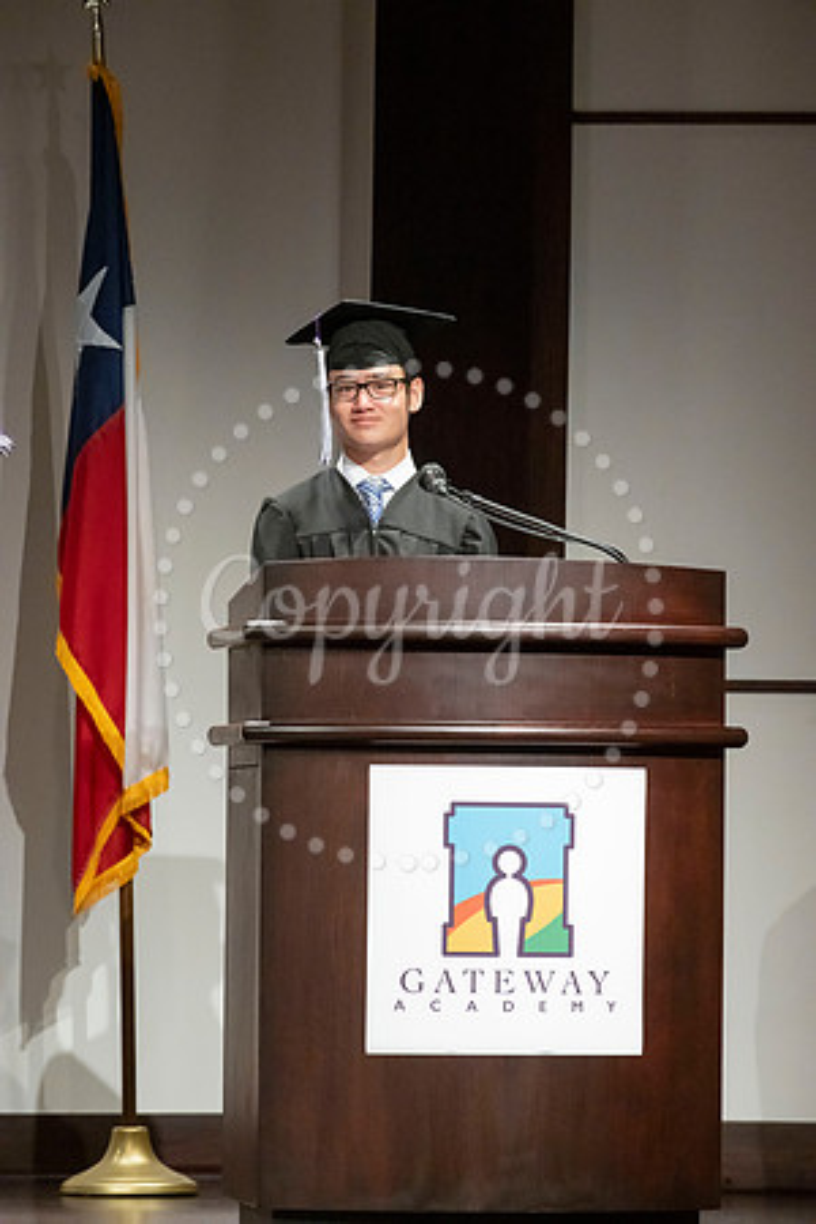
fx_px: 6799
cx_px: 408
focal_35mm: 200
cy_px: 612
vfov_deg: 10.3
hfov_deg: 6.9
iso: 6400
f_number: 8
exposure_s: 1/200
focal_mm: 200
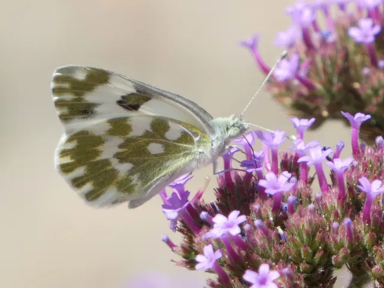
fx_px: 8398
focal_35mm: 757
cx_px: 192
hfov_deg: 2.6
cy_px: 144
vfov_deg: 2.0
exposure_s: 1/200
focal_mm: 135.6
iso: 80
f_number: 5.6
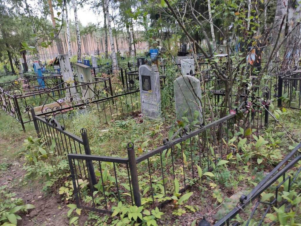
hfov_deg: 67.3
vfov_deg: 53.1
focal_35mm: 26
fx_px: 226
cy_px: 113
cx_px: 150
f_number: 1.75
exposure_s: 1/60
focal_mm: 4.77
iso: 181
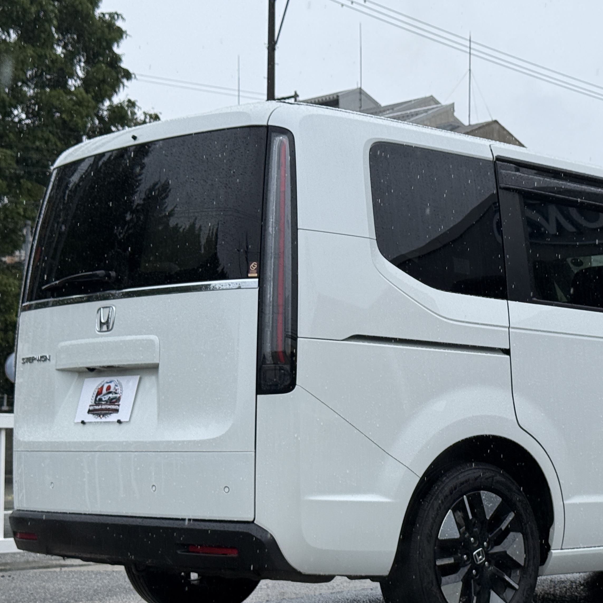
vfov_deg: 23.0
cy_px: 366
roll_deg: +0.0
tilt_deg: +3.0
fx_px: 1478
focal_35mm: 75
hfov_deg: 22.8
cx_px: 473
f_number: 1.78
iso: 64
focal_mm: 6.76
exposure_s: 1/1307
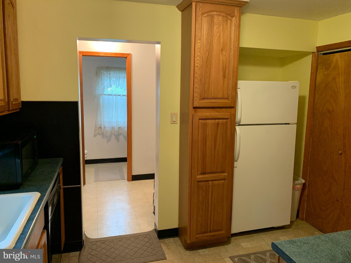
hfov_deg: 67.3
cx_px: 176
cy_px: 132
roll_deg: -0.9
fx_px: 264
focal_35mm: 26
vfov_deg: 53.1
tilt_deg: -9.1
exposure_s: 1/60
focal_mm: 4.25
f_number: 1.8
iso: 250
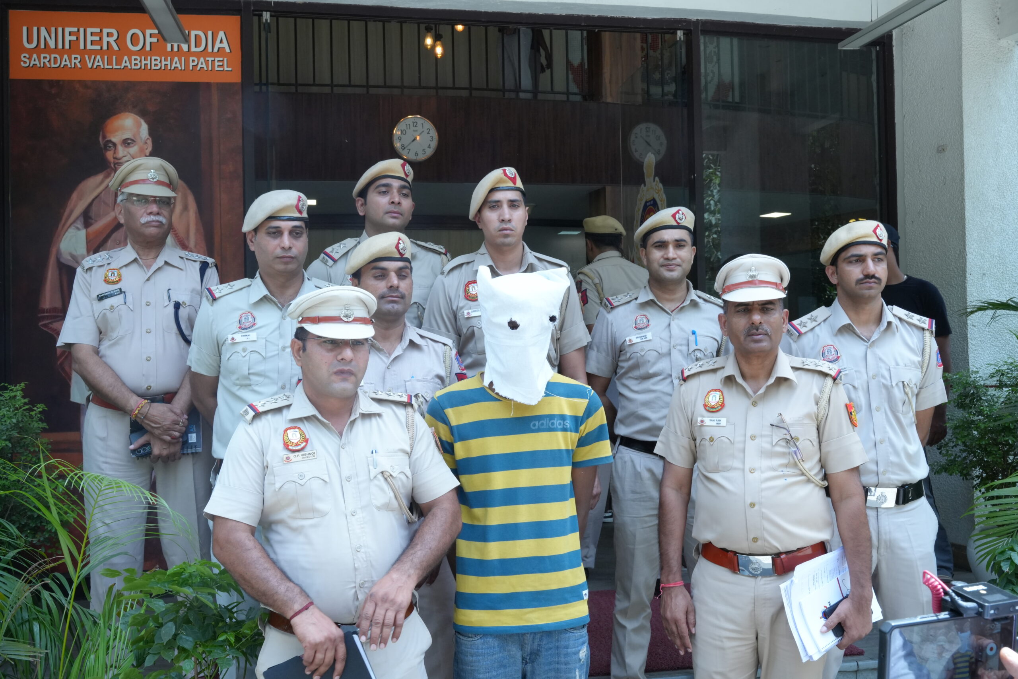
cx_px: 509
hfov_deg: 54.4
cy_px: 340
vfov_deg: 37.9
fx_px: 990
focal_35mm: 35
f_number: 14
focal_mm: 35
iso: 2000
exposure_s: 1/200
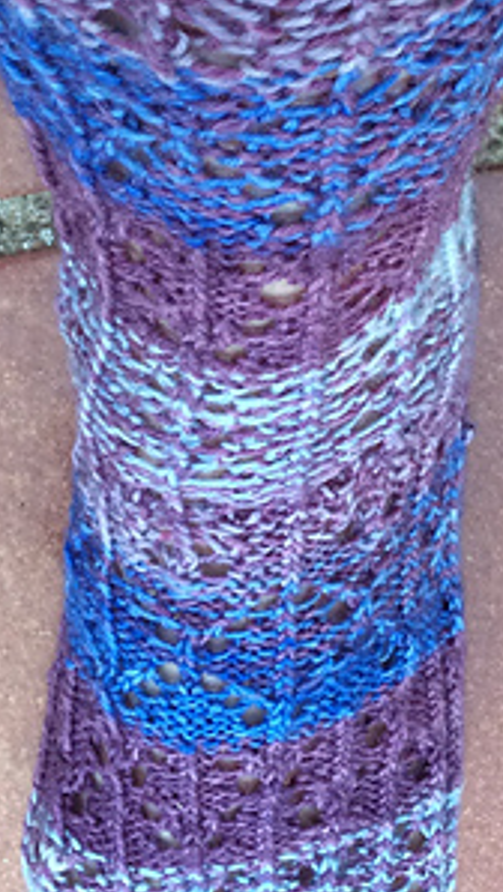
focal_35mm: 77
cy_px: 344
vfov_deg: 27.4
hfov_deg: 15.7
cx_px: 359
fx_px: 1823
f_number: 2.4
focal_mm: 3.3
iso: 64
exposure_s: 1/120
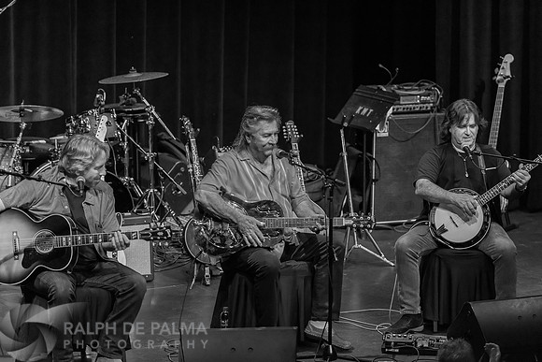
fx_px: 2485
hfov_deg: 12.4
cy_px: 181
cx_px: 271
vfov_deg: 8.3
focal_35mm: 165
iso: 1600
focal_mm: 165
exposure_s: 1/160
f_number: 3.2
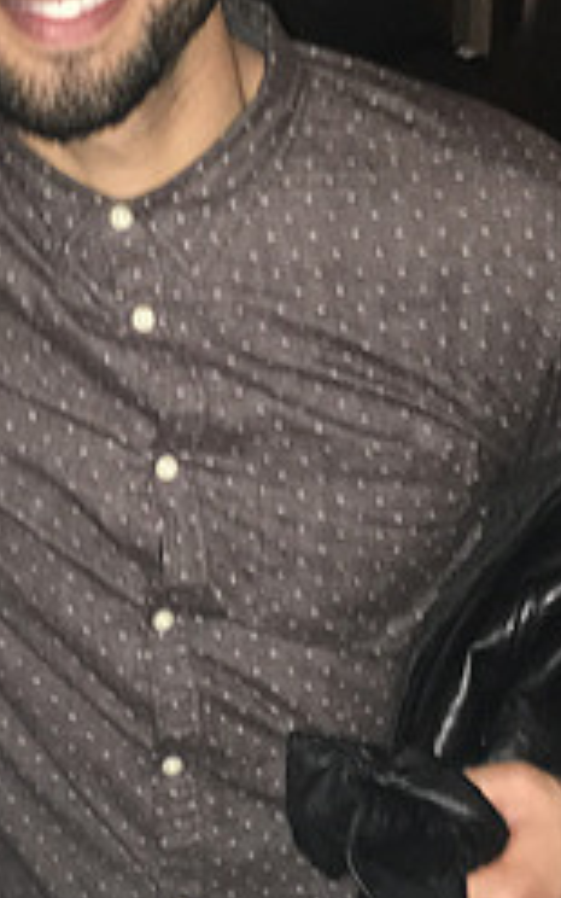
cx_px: 5
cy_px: 463
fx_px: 1761
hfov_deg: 17.7
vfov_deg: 28.6
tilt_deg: -16.1
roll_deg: +2.4
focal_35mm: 72
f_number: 2.2
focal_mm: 4.15
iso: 200
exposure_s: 1/16
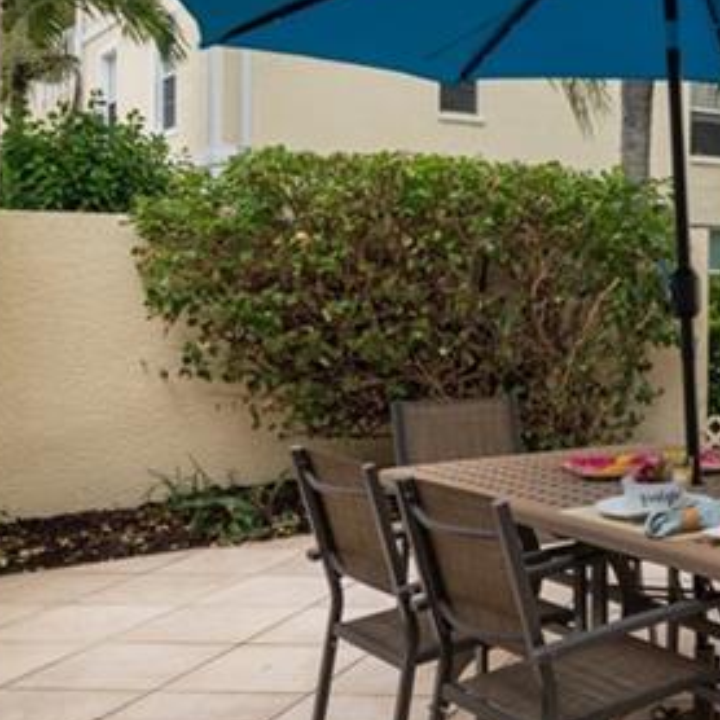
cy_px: 272
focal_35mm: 50
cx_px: 831
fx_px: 1177
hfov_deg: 29.8
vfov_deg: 33.9
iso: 640
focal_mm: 16
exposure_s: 1/125
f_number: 9
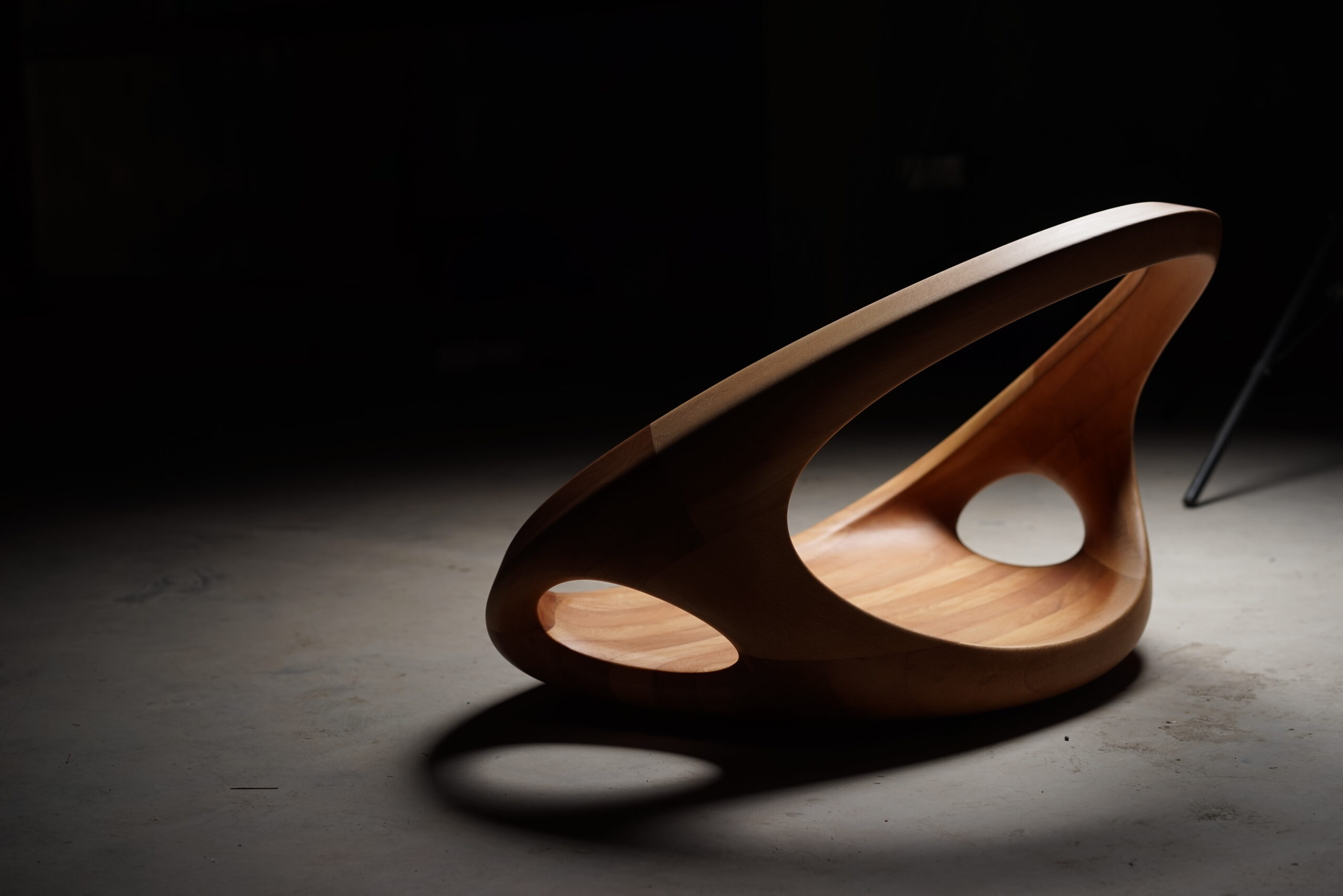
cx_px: 672
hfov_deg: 36.2
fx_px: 2053
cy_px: 448
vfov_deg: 24.6
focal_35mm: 55
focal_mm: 55
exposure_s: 1/15
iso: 100
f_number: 3.5
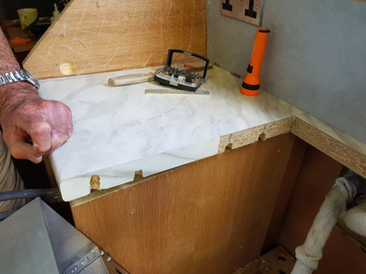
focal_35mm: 26
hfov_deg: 67.3
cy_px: 137
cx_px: 183
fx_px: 275
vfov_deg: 53.0
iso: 125
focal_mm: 4.2
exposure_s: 1/50
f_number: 1.7
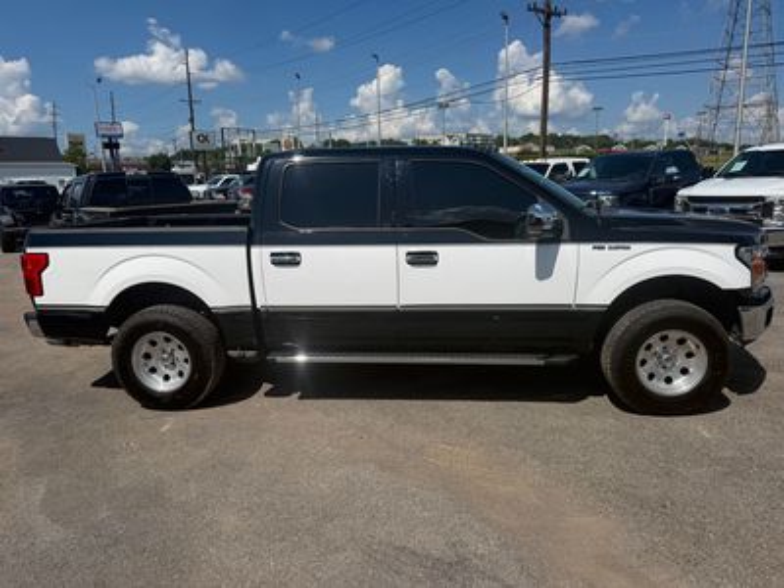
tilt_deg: -11.5
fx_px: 544
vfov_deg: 56.8
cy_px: 294
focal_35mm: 24
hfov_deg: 71.6
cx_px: 392
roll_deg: +1.6
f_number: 1.78
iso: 80
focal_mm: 6.76
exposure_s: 1/9091
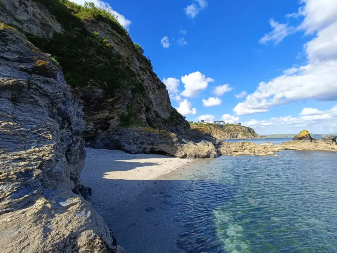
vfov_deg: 74.7
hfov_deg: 91.0
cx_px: 164
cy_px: 124
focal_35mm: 17
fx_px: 166
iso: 64
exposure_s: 1/764
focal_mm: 1.68
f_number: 2.2
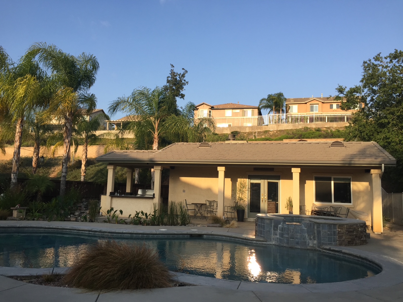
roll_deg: -2.3
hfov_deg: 61.7
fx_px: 338
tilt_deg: +6.5
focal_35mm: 29
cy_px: 151
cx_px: 202
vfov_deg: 48.2
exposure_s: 1/719
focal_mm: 4.15
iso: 32
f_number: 2.2
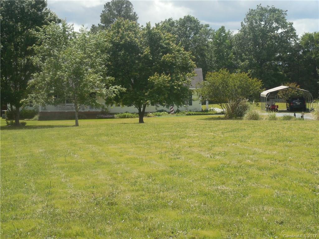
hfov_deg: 25.0
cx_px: 160
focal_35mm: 78
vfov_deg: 18.9
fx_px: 719
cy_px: 120
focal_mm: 14.1
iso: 125
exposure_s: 1/640
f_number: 4.5
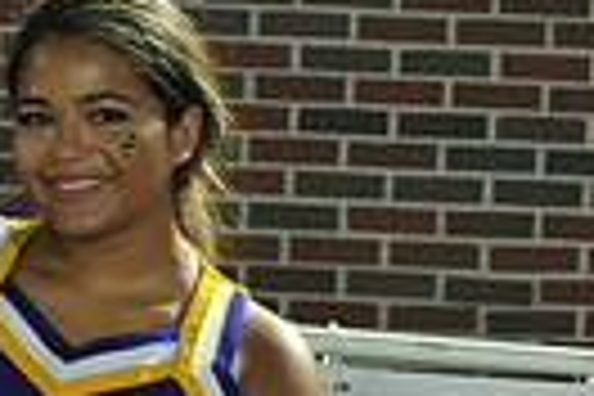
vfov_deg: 3.9
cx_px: -648
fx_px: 5791
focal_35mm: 351
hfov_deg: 5.7
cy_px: 450
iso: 4000
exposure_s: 1/250
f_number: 5.6
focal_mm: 80
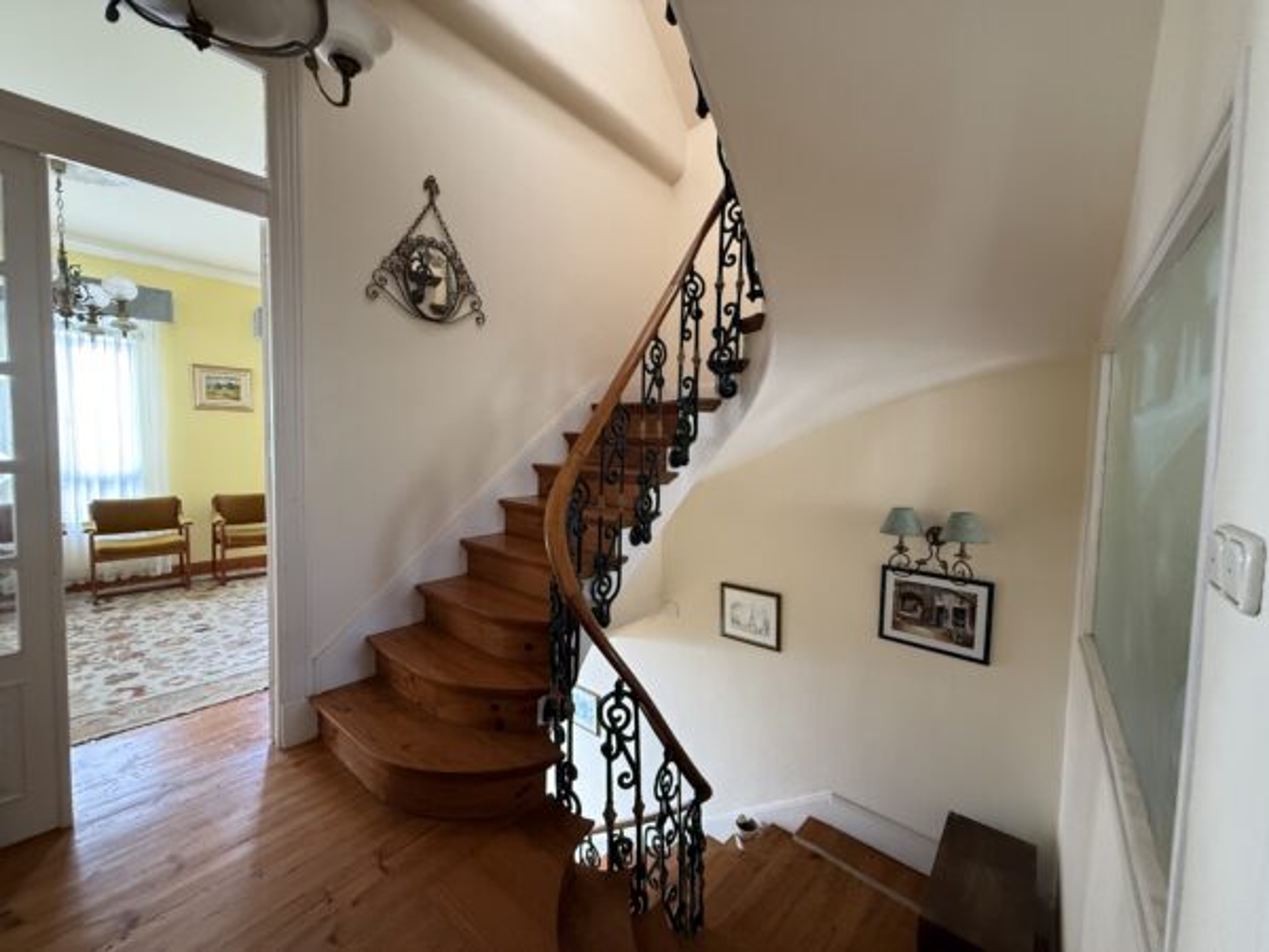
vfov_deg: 85.7
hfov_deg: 102.1
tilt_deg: -3.7
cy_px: 476
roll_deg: -1.2
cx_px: 634
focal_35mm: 14
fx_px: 513
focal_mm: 2.22
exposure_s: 1/60
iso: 640
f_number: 2.2
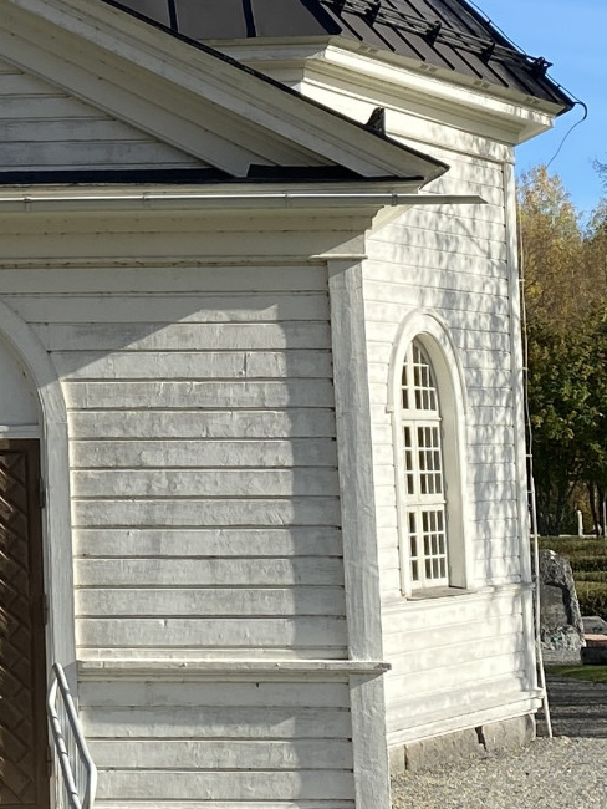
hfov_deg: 17.6
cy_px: 124
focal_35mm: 80
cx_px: -117
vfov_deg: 23.9
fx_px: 1869
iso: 32
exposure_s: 1/1504
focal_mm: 4.2
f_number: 1.8
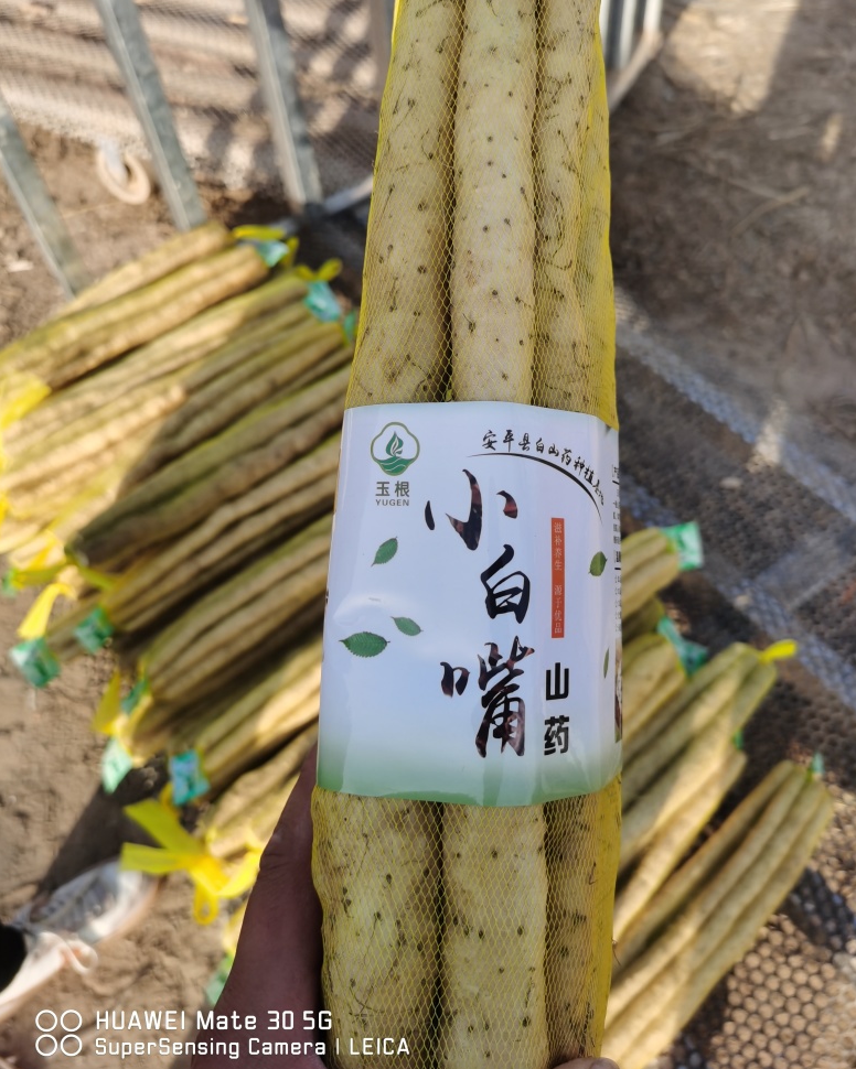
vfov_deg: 60.4
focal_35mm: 29
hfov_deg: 50.0
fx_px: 918
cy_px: 491
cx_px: 437
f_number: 1.8
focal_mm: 5.58
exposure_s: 1/890
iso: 50
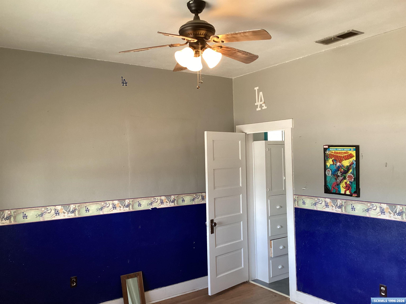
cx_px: 203
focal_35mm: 31
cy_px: 152
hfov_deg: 58.4
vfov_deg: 45.4
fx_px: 364
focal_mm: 3.3
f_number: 2.4
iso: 200
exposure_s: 1/60
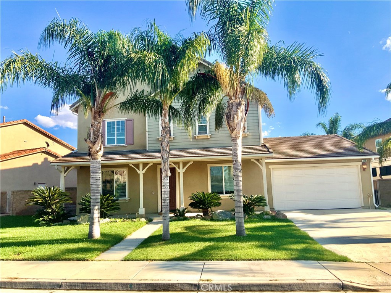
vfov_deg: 48.2
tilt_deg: +8.8
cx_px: 196
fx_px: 328
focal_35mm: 29
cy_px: 146
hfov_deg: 61.7
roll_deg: +1.4
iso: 16
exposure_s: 1/1098
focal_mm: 3
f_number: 1.8
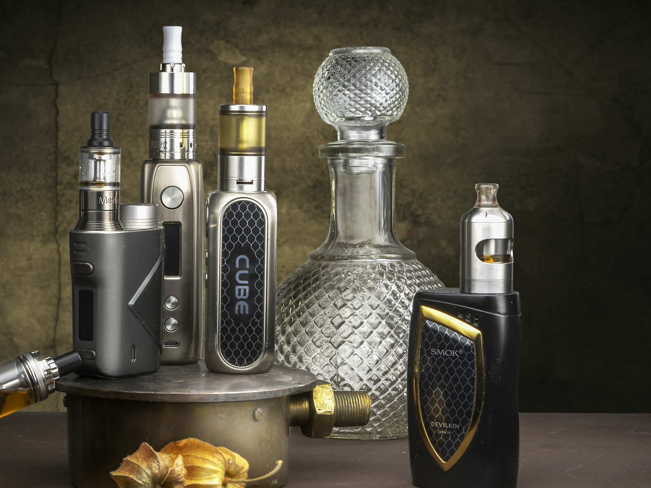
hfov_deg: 10.6
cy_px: 281
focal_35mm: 187
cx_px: 181
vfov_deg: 8.0
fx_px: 3512
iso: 1250
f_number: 16
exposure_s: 28
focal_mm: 85
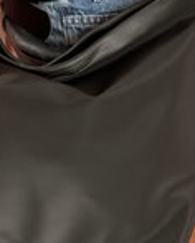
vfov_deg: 10.9
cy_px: -123
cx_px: 81
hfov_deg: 9.1
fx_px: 1224
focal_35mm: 170
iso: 100
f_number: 1.78
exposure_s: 1/121
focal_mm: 6.76
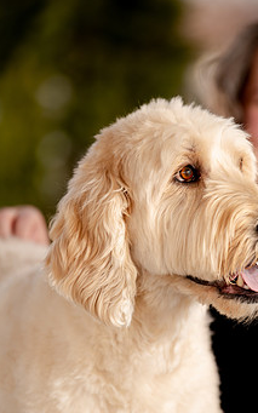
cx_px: 178
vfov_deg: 8.4
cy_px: 249
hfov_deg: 5.3
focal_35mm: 249
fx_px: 2802
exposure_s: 1/250
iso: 200
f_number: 3.2
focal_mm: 185
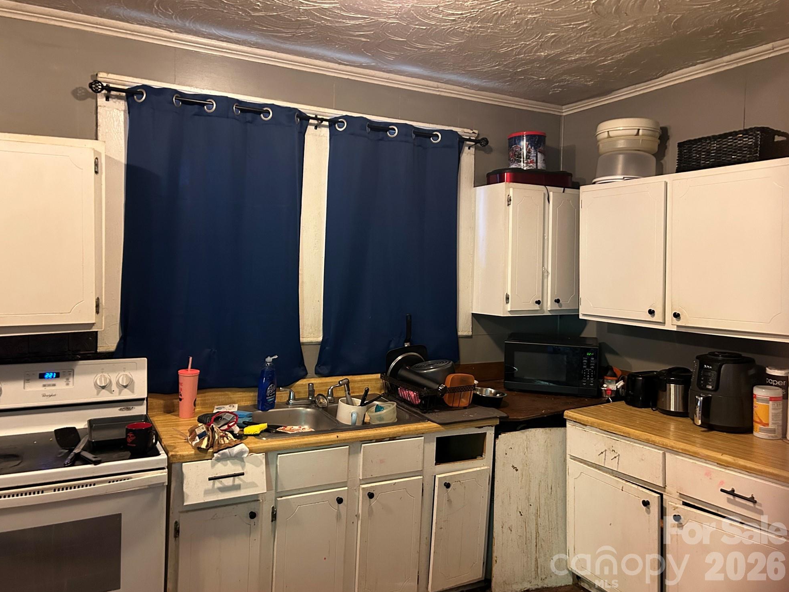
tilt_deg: -1.4
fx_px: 615
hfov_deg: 65.3
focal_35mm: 27
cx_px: 381
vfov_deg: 51.3
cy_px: 287
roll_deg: -0.4
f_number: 1.5
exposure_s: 1/40
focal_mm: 5.7
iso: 500
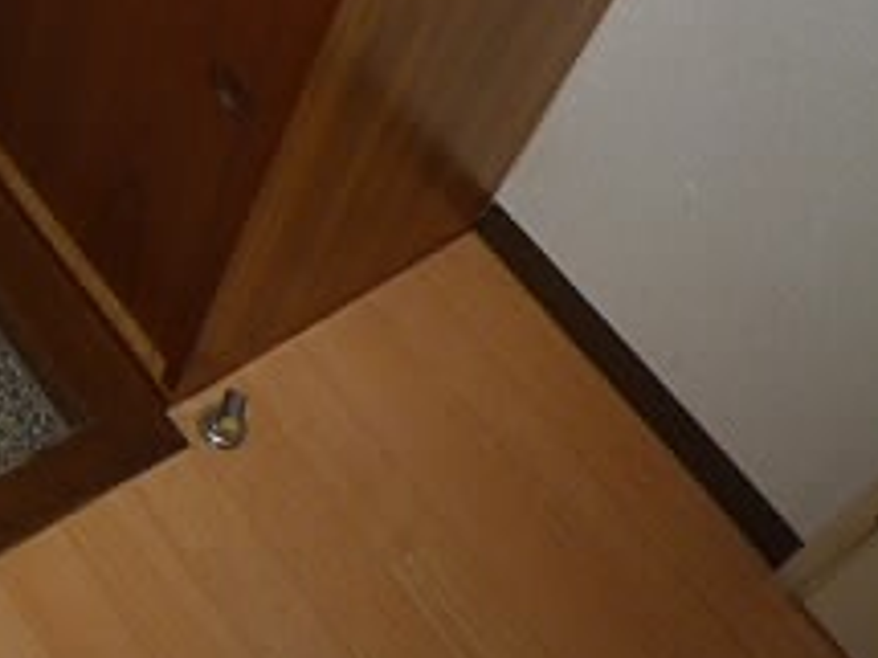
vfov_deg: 19.1
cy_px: -47
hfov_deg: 23.4
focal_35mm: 74
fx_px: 1876
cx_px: -249
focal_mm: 4.4
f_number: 2.8
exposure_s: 1/30
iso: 100
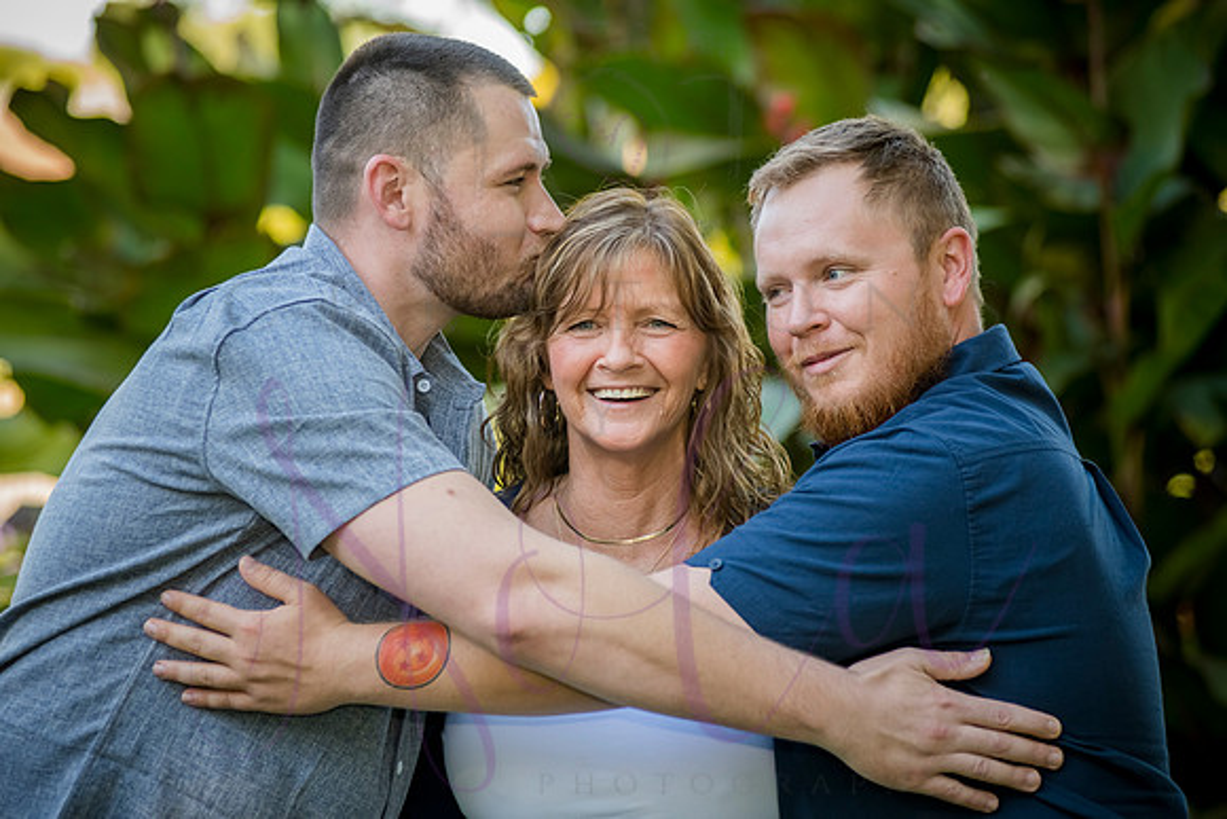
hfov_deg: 15.2
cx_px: 614
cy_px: 410
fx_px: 4602
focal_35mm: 135
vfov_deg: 10.2
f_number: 3.5
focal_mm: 135
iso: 800
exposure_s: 1/500
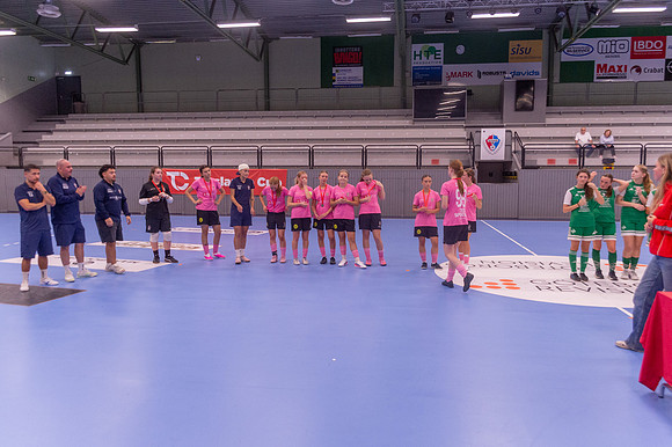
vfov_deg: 47.1
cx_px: 336
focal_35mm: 28
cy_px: 224
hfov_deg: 66.4
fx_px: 514
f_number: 3.2
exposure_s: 1/640
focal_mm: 27
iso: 2800
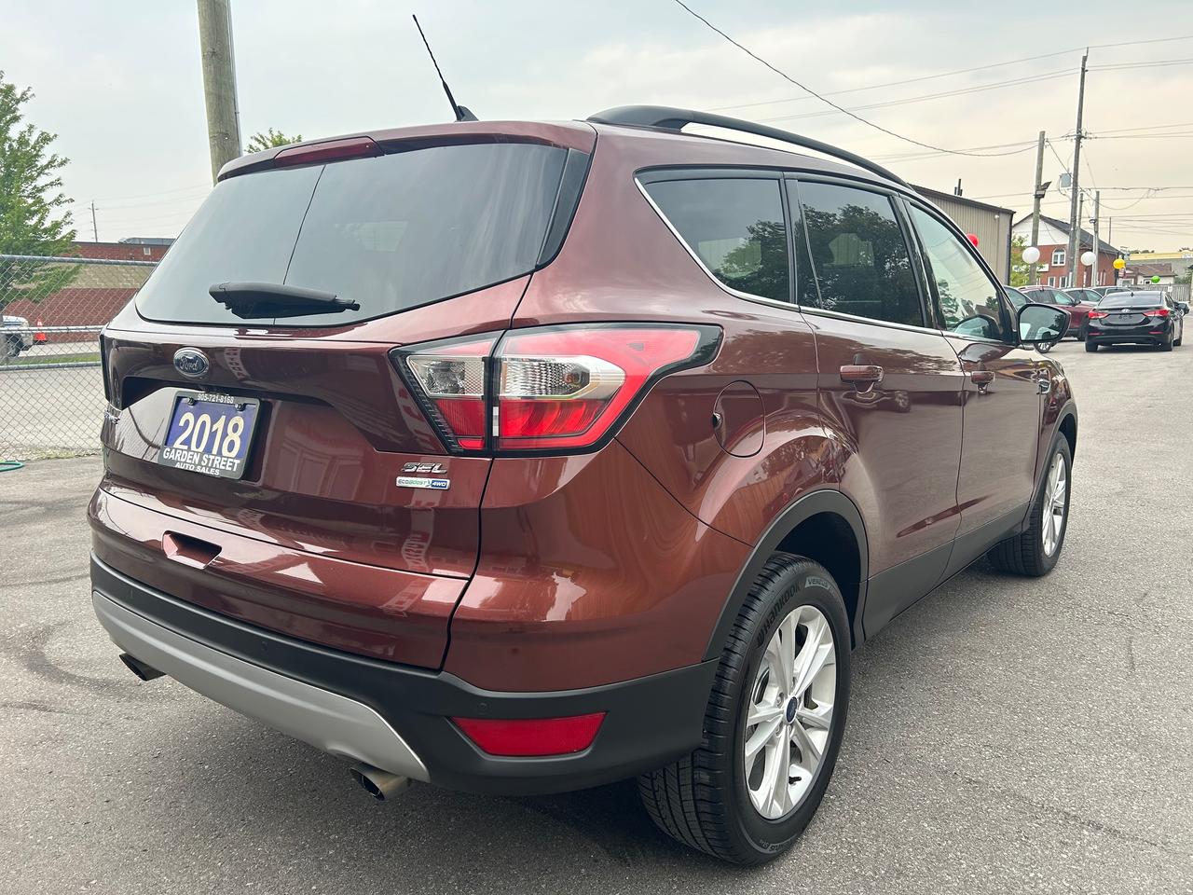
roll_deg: +1.6
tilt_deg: -9.1
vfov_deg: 53.1
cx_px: 596
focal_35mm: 26
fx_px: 896
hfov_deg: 67.3
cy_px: 448
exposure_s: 1/391
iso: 50
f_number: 1.5
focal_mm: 5.7
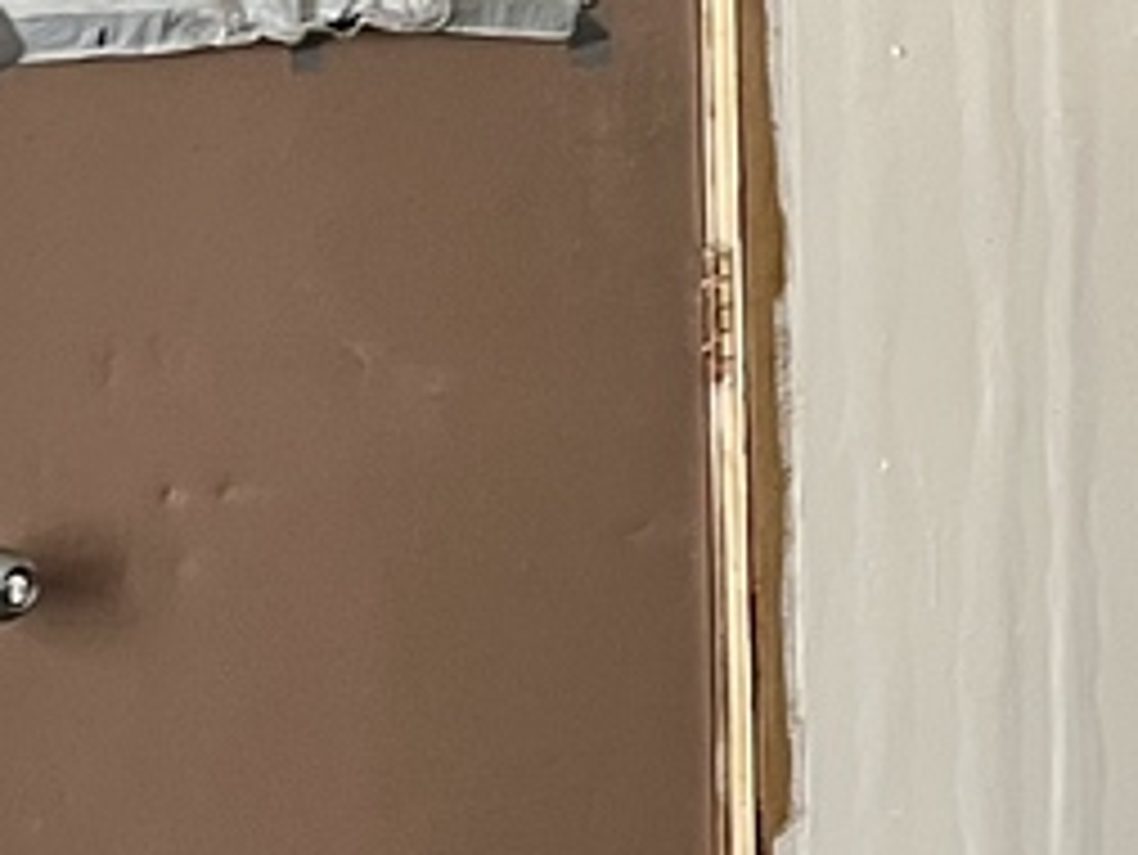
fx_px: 4868
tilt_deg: -7.7
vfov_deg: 10.0
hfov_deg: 12.5
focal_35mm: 148
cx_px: 1799
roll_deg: +0.4
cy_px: 486
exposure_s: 1/79
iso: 125
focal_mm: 5.7
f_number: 1.5
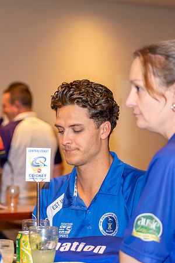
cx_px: 44
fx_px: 1149
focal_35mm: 158
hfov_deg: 8.7
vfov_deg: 13.0
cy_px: 132
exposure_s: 1/60
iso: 1000
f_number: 2.8
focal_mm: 70
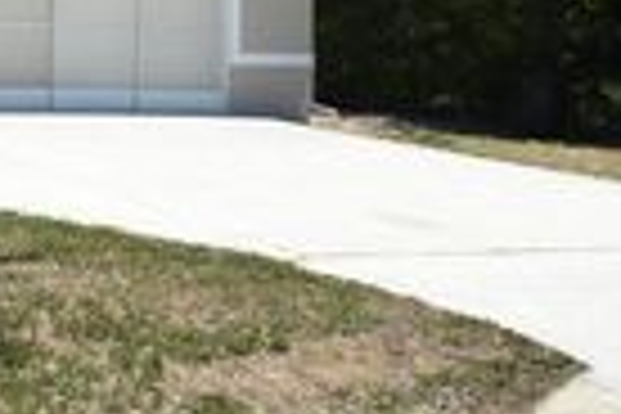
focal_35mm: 65
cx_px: -405
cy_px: -56
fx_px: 1121
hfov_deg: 22.6
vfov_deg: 19.9
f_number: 7.1
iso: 100
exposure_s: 1/200
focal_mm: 12
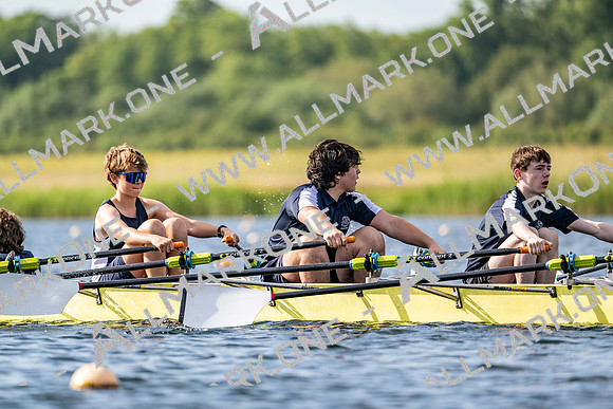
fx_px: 6812
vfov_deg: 3.4
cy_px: 204
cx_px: 306
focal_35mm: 400
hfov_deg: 5.2
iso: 450
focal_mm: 400
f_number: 4.5
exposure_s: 1/2500
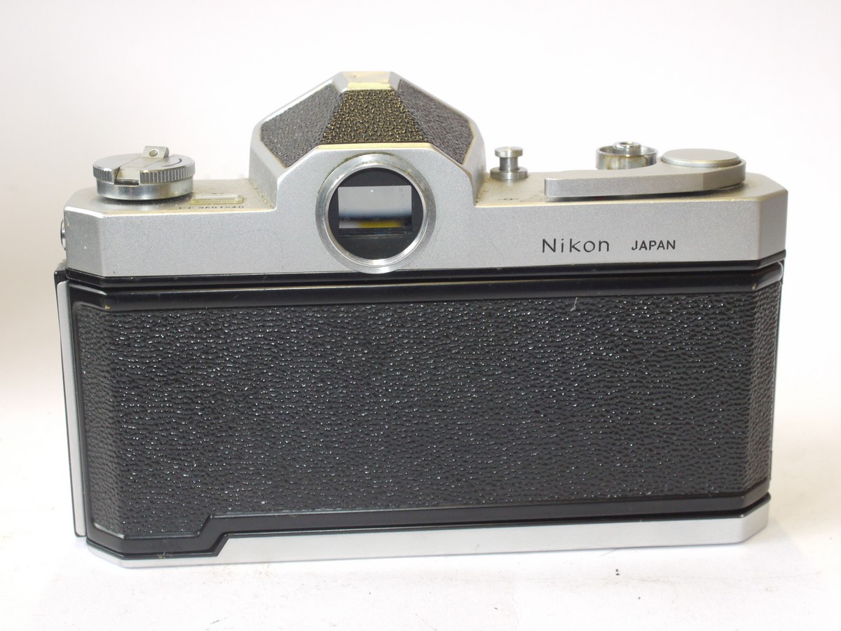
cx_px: 420
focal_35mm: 60
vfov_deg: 24.4
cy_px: 316
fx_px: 1458
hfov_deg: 32.2
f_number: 10
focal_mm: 30
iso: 800
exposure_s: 1/40
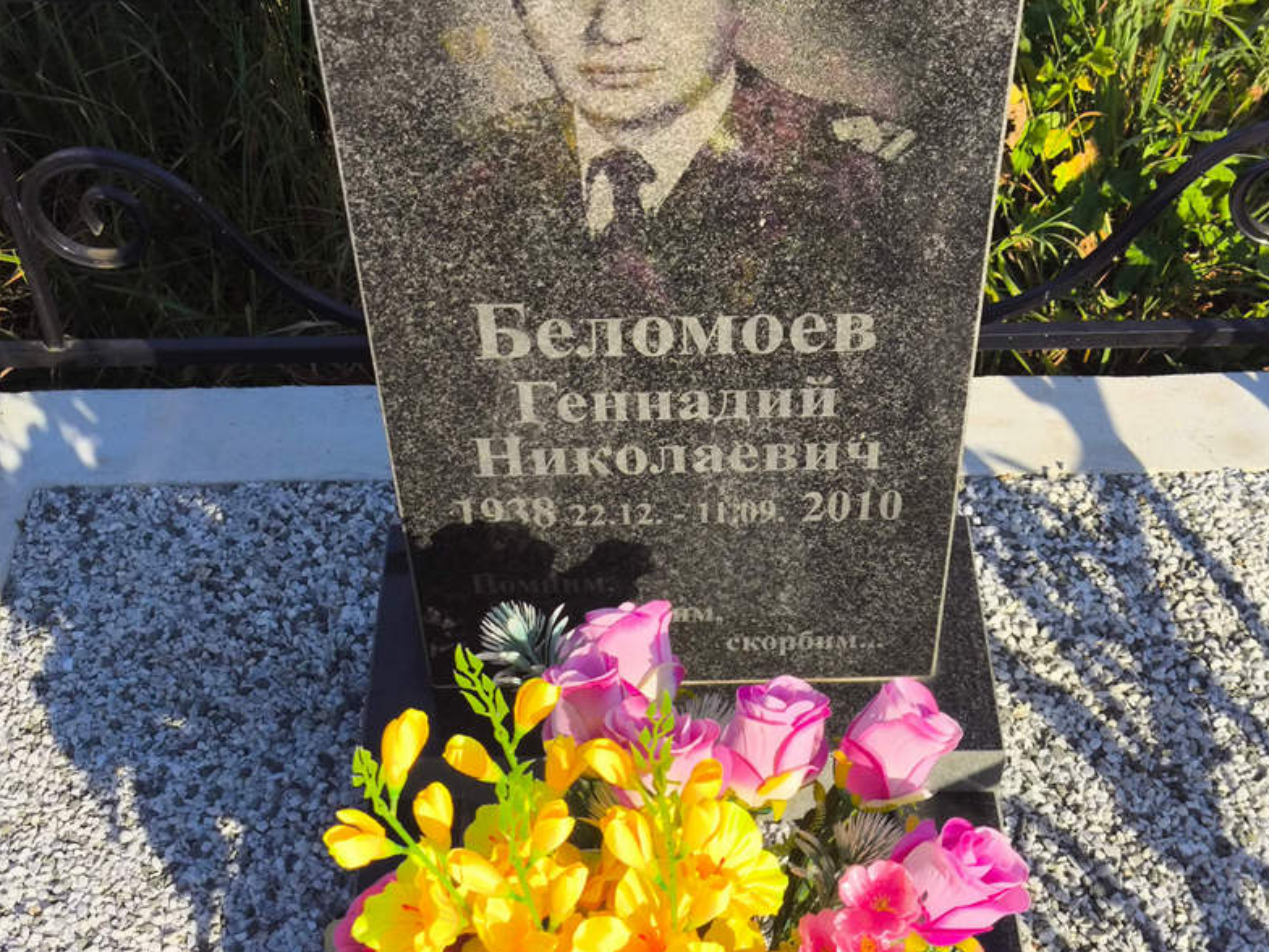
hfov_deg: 37.5
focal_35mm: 51
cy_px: 473
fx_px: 1870
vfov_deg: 28.6
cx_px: 630
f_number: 1.7
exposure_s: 1/1544
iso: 50
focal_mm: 4.71
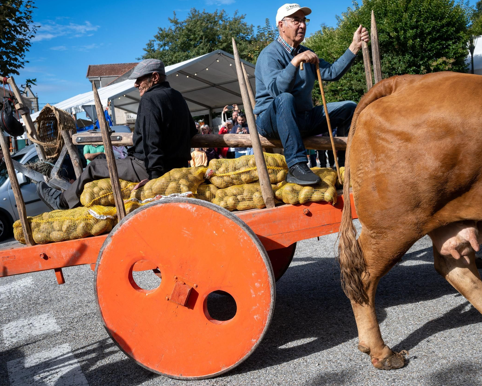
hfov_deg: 44.7
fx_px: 585
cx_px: 265
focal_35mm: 41
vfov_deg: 36.5
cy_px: 191
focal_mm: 35
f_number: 5.6
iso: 100
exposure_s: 1/400
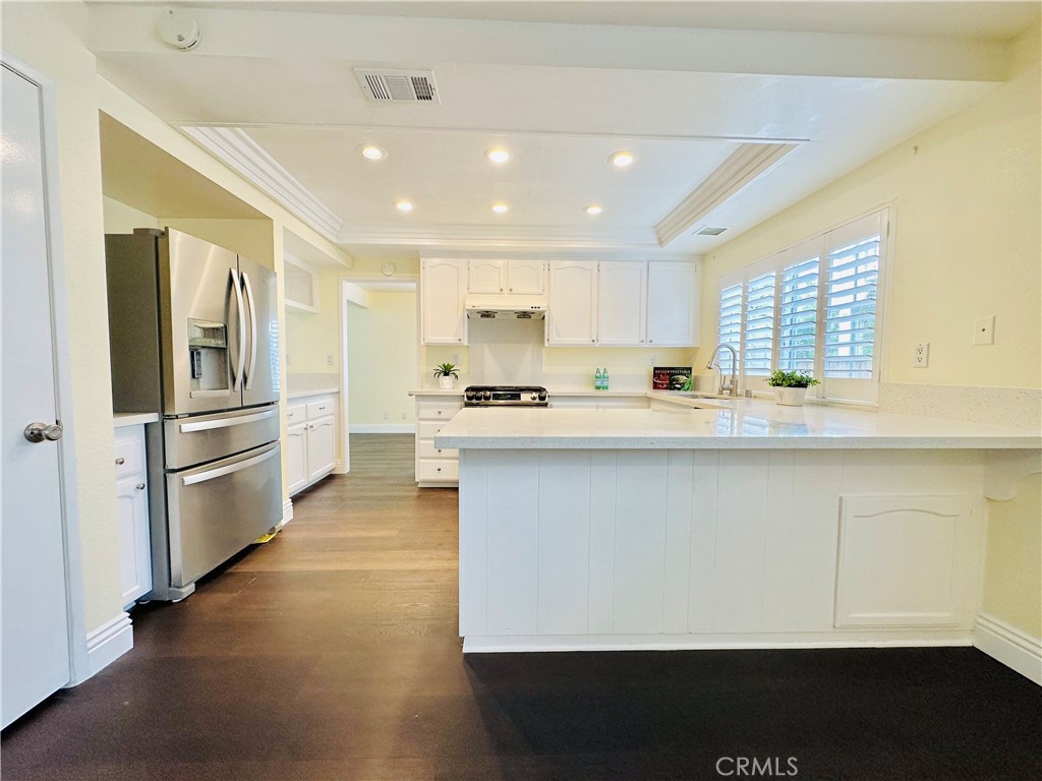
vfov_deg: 85.7
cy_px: 390
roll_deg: +0.3
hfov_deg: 102.1
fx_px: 421
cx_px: 521
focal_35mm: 14
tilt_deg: -3.1
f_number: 2.2
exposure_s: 1/120
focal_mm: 2.22
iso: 160
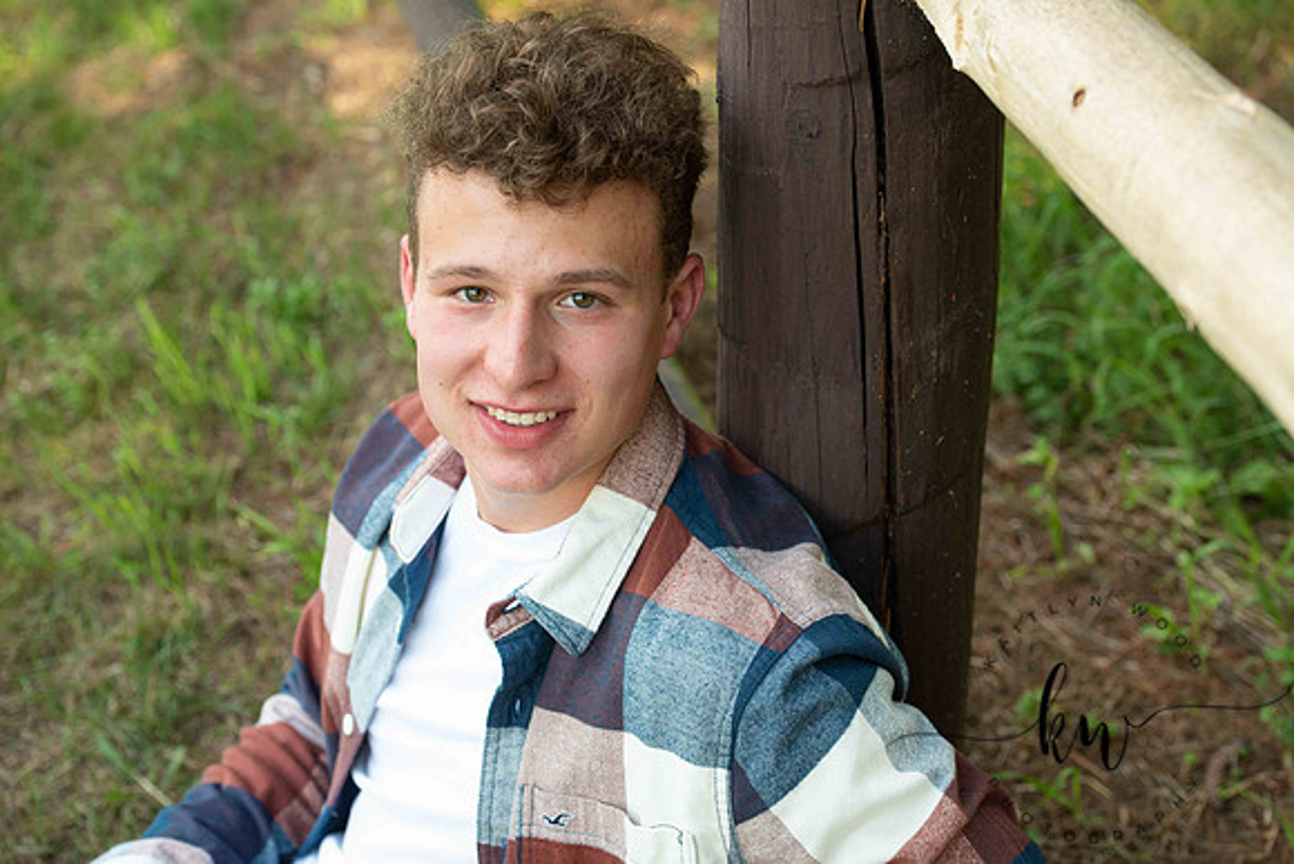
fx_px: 2517
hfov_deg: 28.8
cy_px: 432
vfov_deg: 19.5
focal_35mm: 70
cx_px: 647
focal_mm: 70
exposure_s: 1/200
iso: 400
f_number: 5
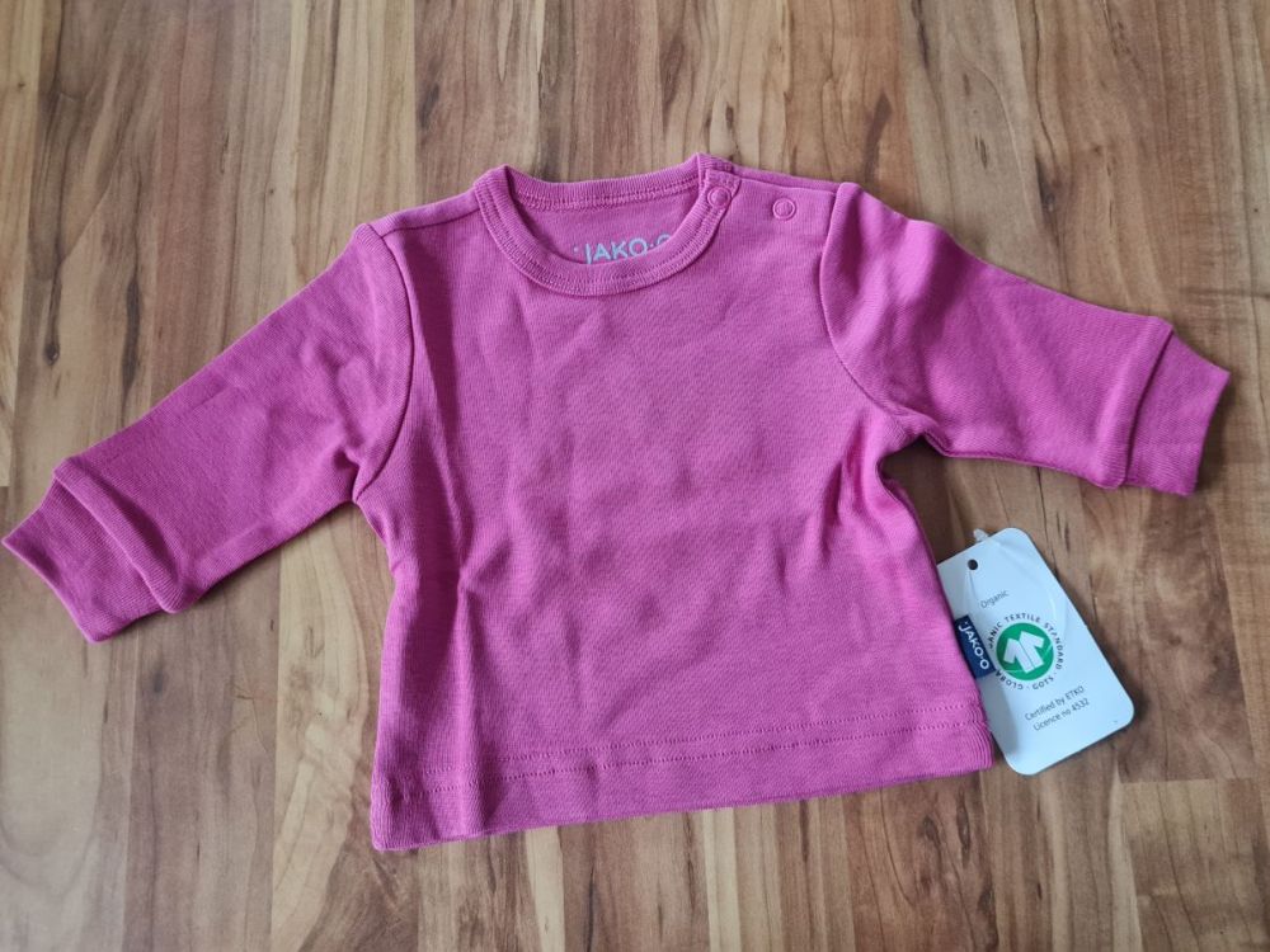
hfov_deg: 67.3
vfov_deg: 53.1
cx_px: 635
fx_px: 954
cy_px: 476
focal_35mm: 26
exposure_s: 1/50
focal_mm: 5.4
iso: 160
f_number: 1.8
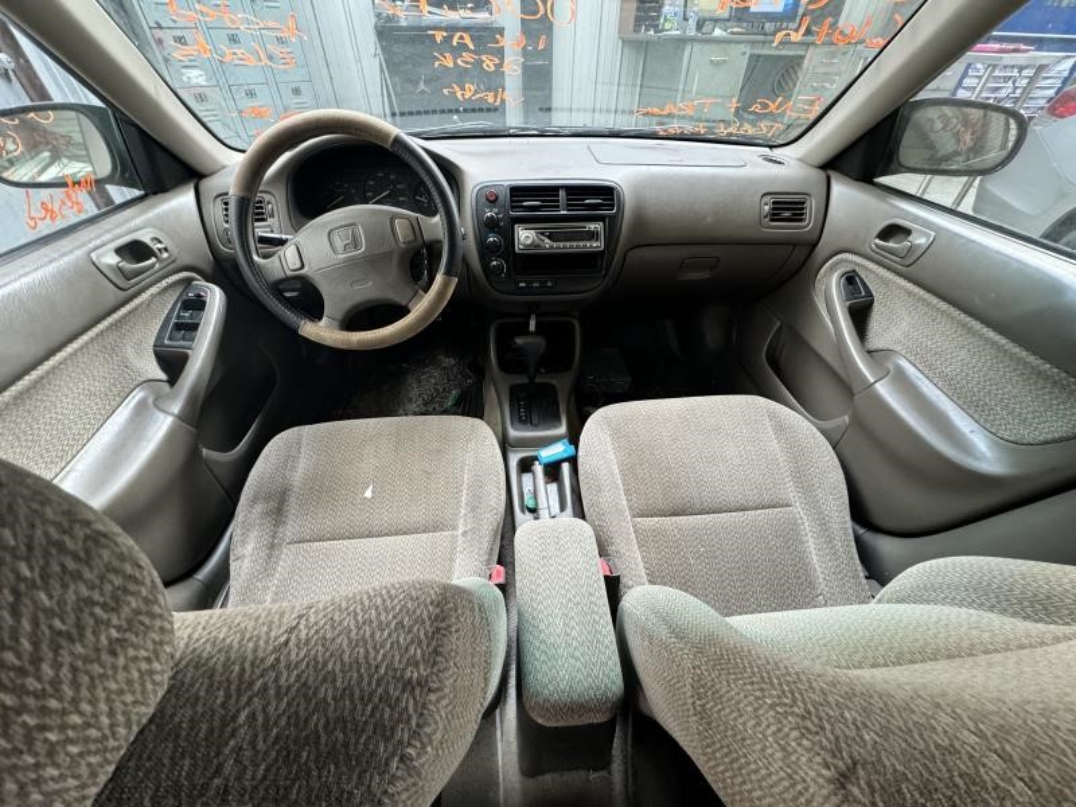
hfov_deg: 102.1
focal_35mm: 14
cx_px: 538
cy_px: 404
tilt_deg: -43.5
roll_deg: -1.1
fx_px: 435
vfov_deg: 85.7
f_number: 2.2
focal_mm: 2.22
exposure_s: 1/60
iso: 320
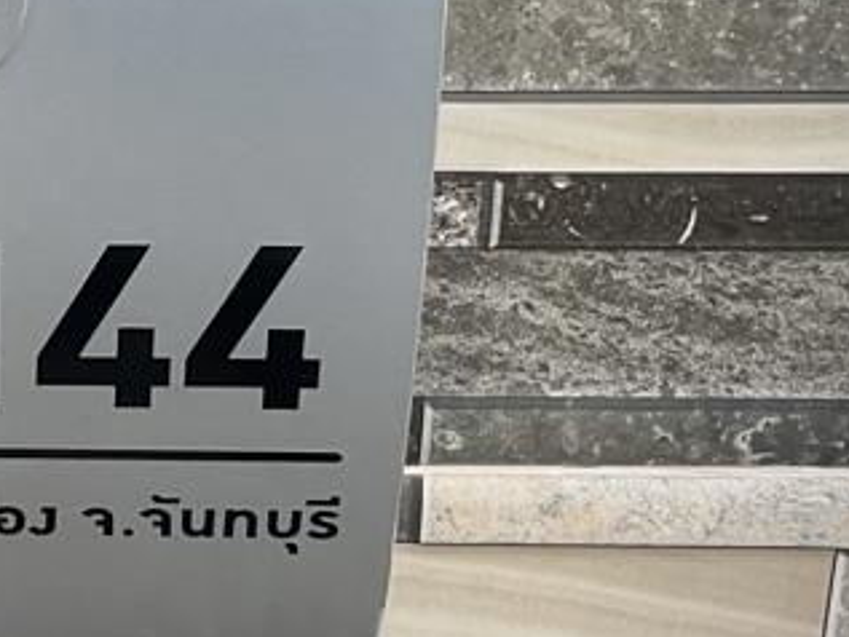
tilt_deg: -21.1
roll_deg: +0.5
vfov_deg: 14.0
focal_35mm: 105
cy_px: 46
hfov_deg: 18.1
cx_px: -66
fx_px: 2576
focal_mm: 3
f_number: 1.8
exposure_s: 1/1675
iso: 16
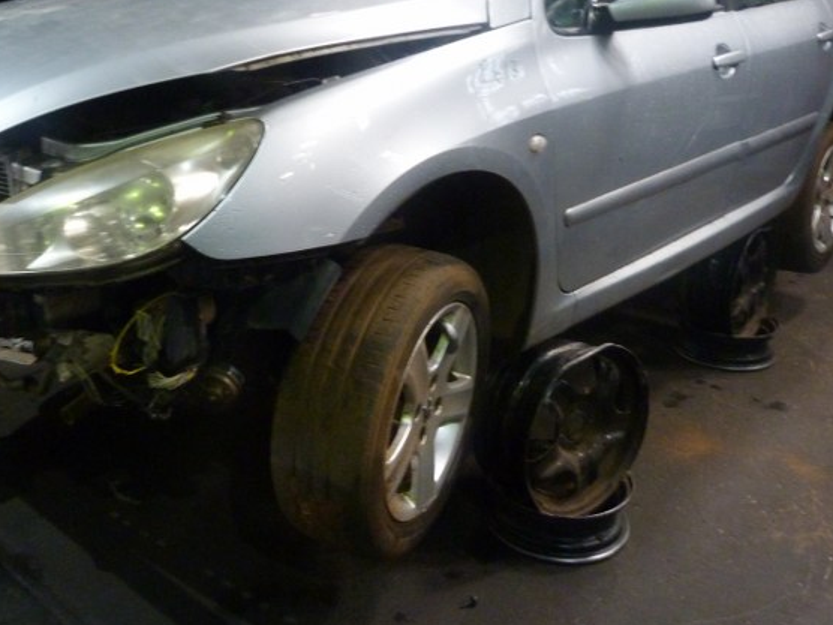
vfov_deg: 39.1
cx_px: 331
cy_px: 195
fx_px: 866
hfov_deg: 51.0
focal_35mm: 36
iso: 400
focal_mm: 4.5
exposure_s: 1/10
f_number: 2.8
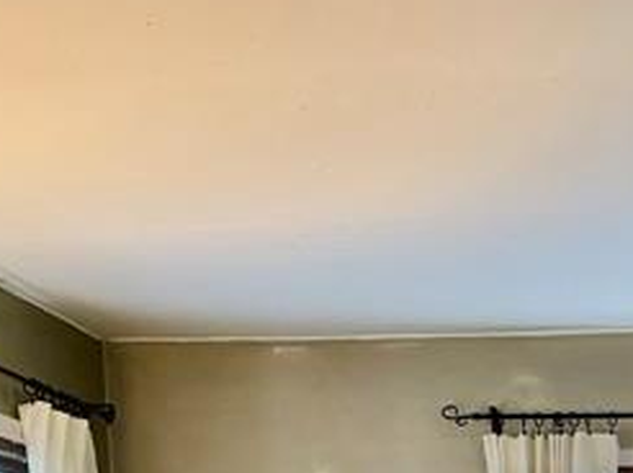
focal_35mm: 100
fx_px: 1827
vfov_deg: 13.2
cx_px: 620
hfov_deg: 19.2
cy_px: 871
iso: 500
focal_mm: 6.76
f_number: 1.78
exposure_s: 1/60
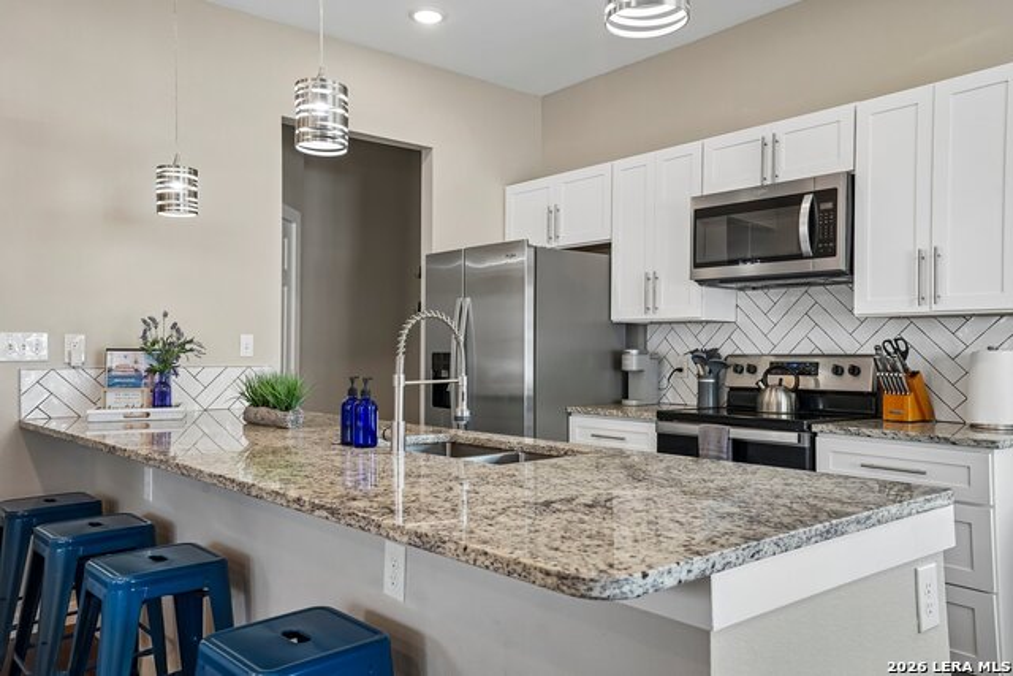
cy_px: 338
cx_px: 506
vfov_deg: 46.4
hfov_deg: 65.5
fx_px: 788
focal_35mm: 28
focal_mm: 28
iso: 400
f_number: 9
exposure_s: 1/30
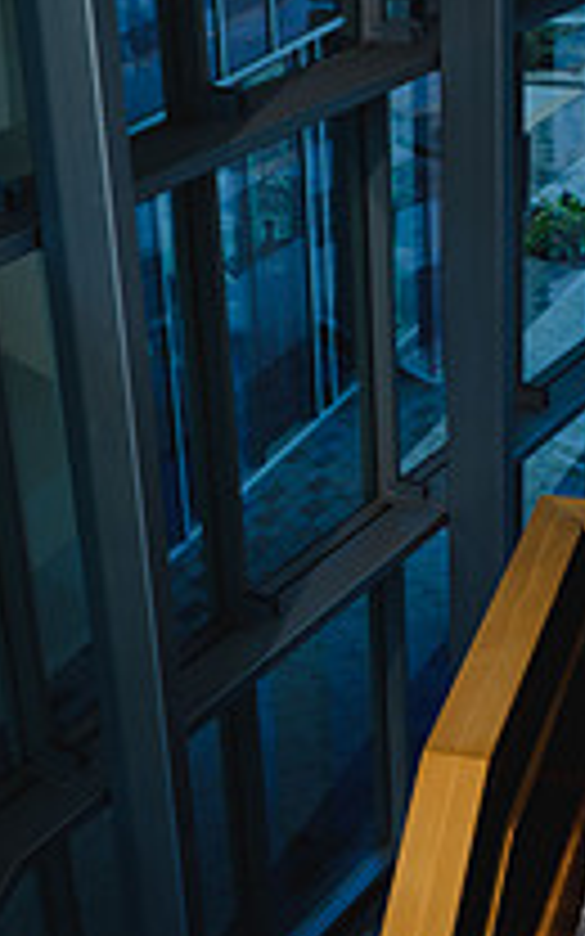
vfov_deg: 26.7
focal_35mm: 77
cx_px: 520
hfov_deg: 16.7
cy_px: 576
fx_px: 1964
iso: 50
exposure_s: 1/200
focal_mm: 35
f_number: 2.8
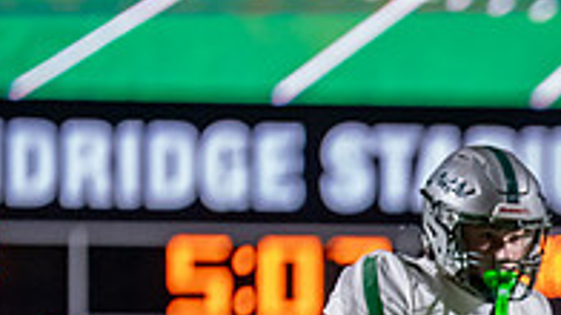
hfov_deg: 2.6
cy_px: 587
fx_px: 12147
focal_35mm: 817
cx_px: 891
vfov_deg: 1.5
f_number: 2.8
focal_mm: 188
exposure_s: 1/1000
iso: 4000
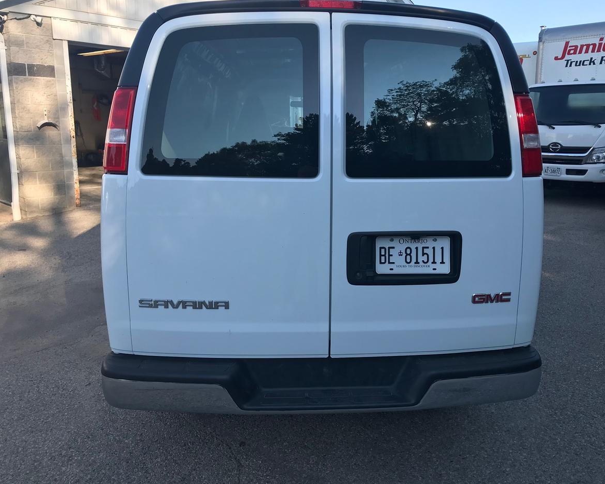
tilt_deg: -10.9
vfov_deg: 48.5
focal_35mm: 30
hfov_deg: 58.7
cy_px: 240
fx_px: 537
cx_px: 331
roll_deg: -2.7
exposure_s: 1/587
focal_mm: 3.99
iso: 20
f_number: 1.8
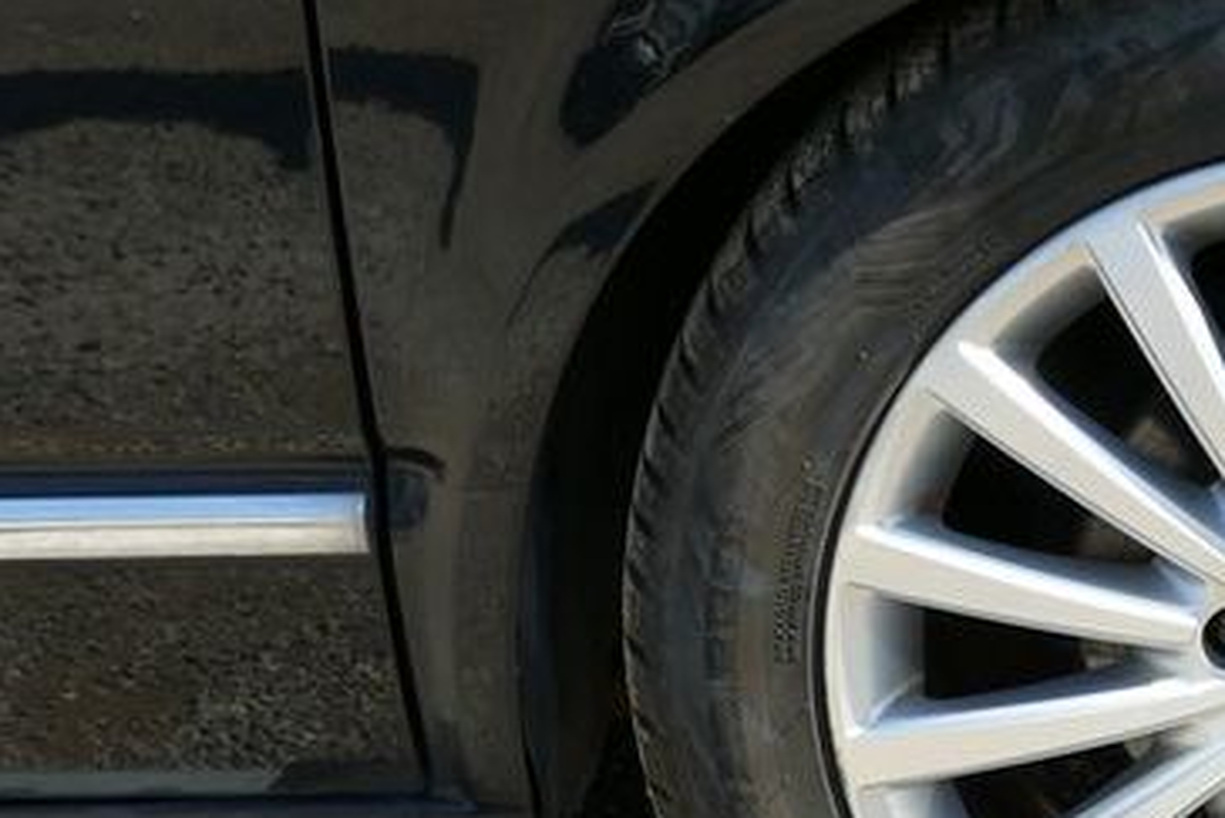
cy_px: 577
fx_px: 3642
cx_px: 1353
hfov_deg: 18.4
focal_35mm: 107
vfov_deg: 12.8
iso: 125
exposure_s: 1/640
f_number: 3.1
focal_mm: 14.24
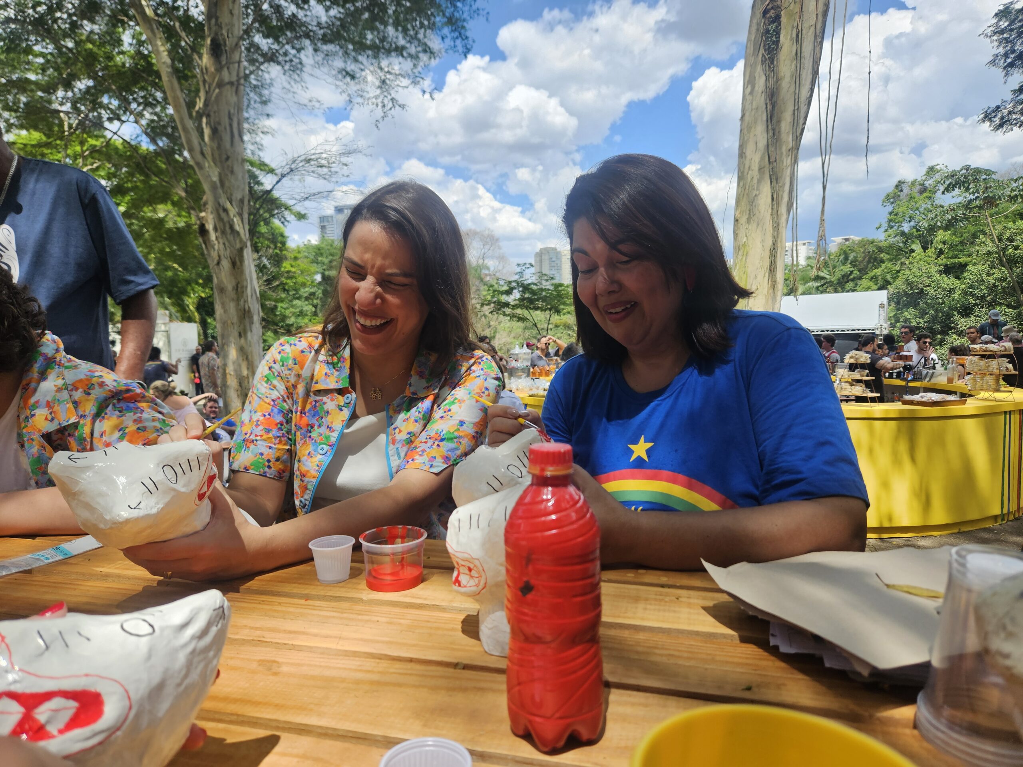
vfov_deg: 58.9
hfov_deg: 73.9
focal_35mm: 23
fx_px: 680
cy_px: 384
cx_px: 512
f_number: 1.8
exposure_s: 1/1228
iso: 40
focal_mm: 5.4
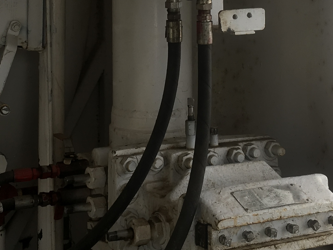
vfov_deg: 17.7
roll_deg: +1.2
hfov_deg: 24.1
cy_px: -9
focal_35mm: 81
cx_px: 140
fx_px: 779
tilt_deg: +1.5
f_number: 2.2
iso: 25
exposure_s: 1/281
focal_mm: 4.15
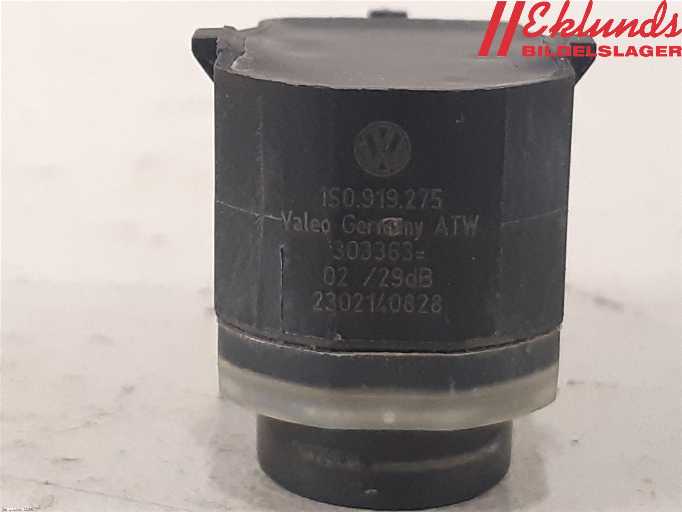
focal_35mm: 26
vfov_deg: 53.1
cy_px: 256
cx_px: 341
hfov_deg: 67.3
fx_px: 512
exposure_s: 1/33
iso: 250
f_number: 1.7
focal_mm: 3.93
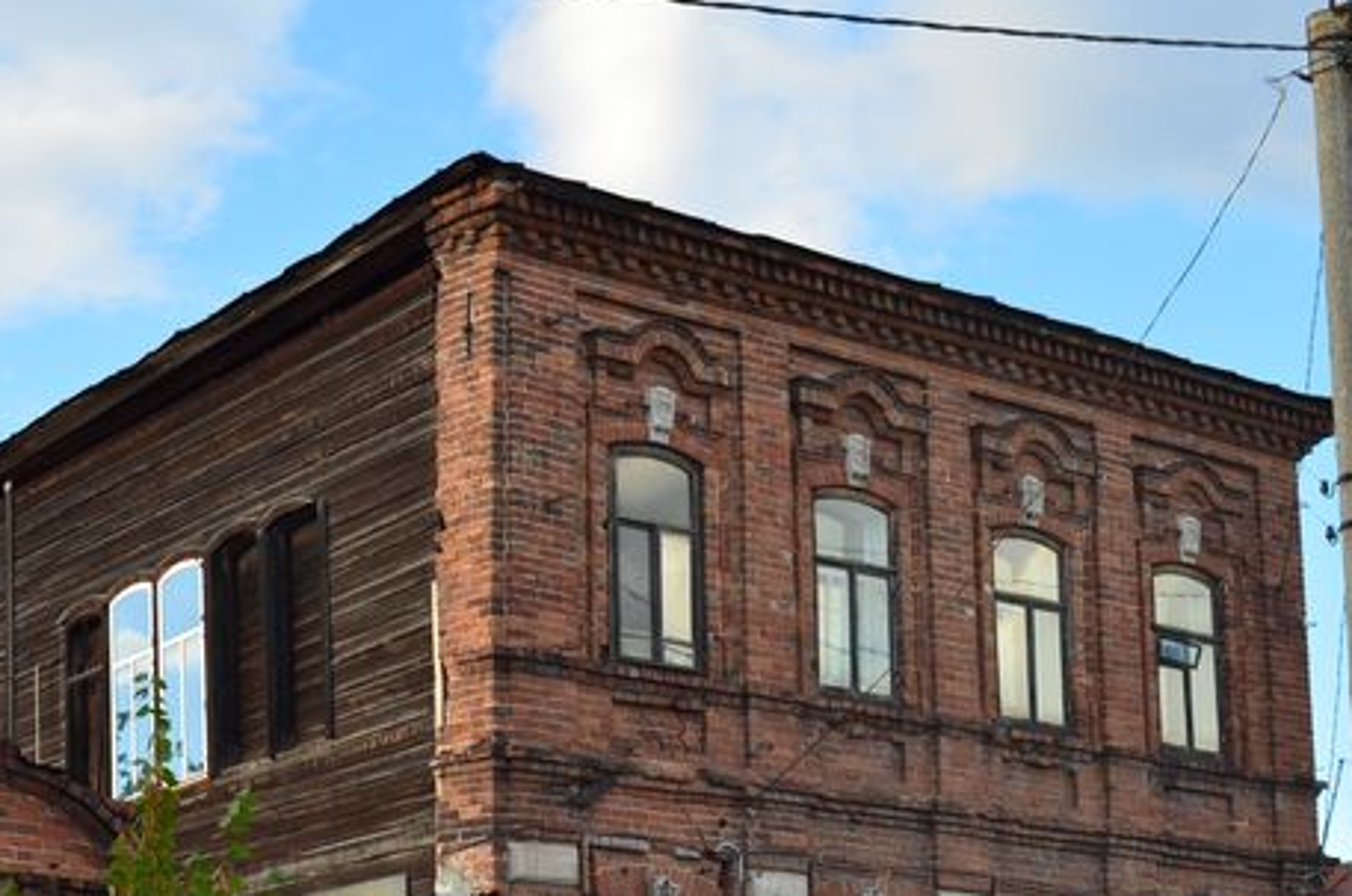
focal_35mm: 84
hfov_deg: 24.0
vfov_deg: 16.0
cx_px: 373
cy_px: 769
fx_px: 3149
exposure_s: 1/80
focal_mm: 32
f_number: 10
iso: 200
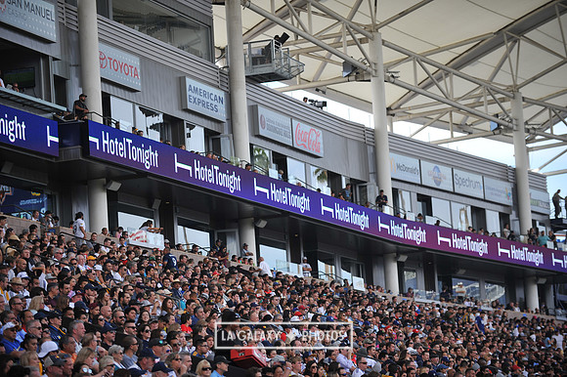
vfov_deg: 10.1
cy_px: 188
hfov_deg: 15.2
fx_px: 2125
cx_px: 284
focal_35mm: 135
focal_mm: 135
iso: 250
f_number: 2.8
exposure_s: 1/1250
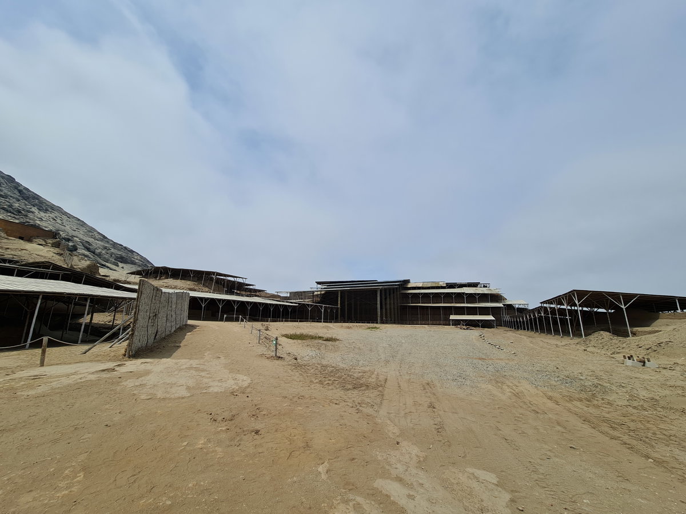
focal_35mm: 13
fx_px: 258
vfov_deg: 89.9
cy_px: 257
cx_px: 343
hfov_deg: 106.2
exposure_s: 1/4816
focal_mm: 2.2
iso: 64
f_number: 2.2
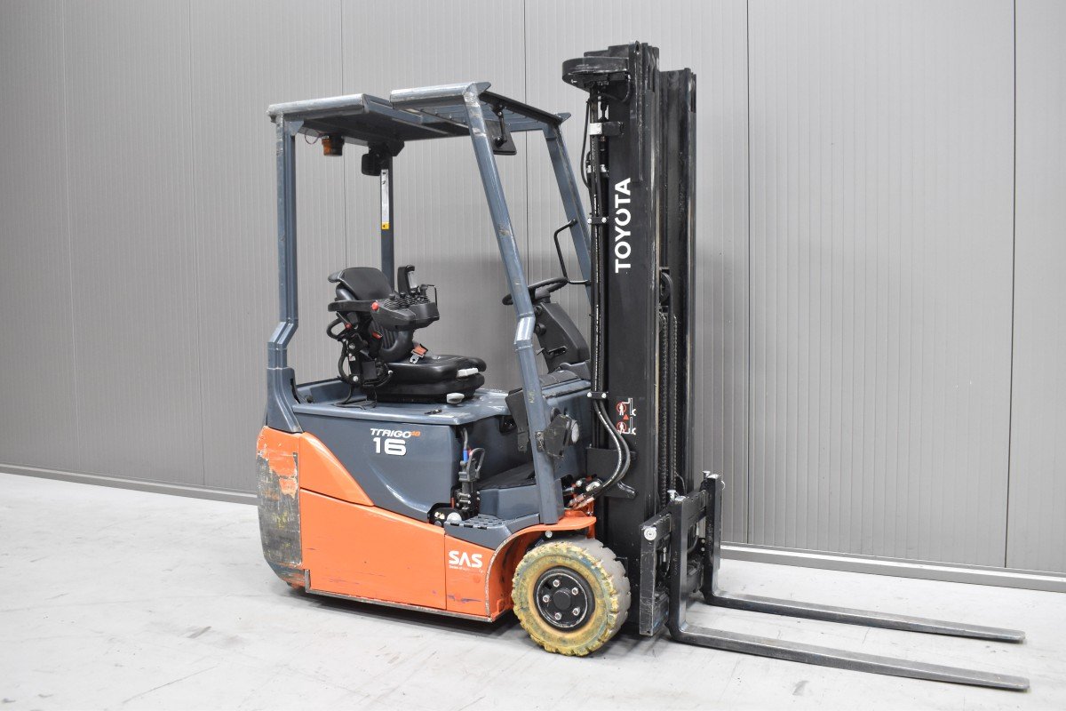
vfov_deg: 40.0
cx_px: 533
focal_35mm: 33
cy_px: 356
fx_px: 977
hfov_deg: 57.2
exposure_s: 1/25
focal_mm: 22
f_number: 5
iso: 1600
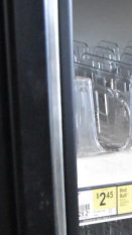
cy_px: 306
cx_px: 243
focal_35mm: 111
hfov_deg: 10.3
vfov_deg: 18.0
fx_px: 691
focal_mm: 18
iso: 6400
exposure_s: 1/80
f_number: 4.5
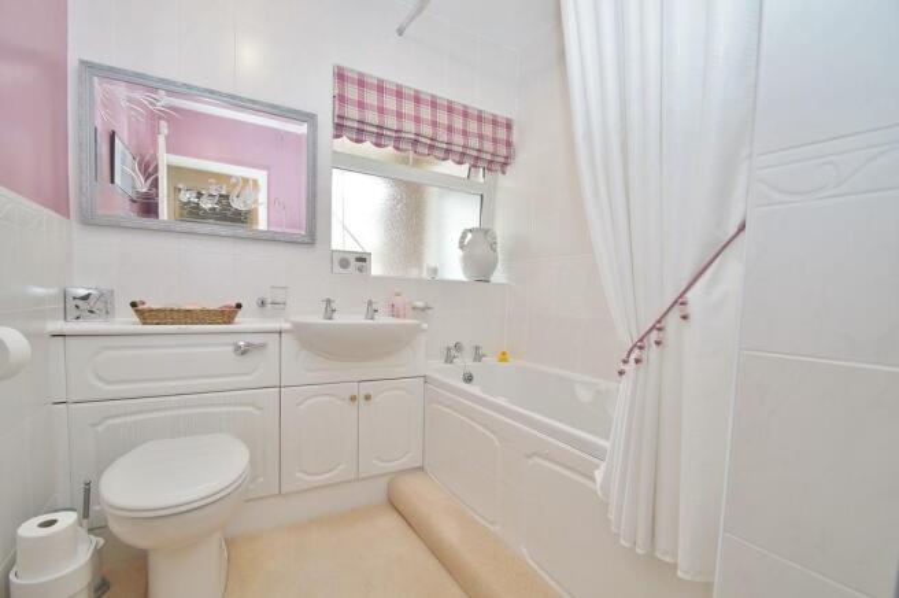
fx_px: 374
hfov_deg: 100.4
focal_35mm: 15
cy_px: 299
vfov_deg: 77.2
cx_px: 450
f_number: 4
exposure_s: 1/60
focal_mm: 10
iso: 320
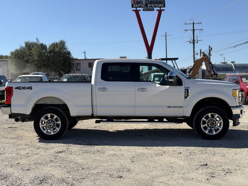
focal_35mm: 48
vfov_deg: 30.3
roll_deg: +1.9
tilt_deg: -1.8
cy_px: 93
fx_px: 344
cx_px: 124
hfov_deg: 39.7
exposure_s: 1/4878
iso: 64
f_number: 1.78
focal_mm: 6.76
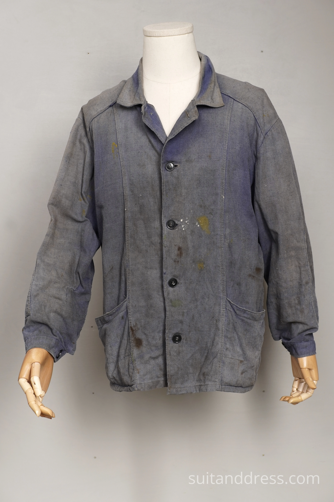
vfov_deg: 41.1
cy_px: 251
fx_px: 668
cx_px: 167
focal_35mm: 48
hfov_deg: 28.1
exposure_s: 1/20
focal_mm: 32
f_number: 6.3
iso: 250
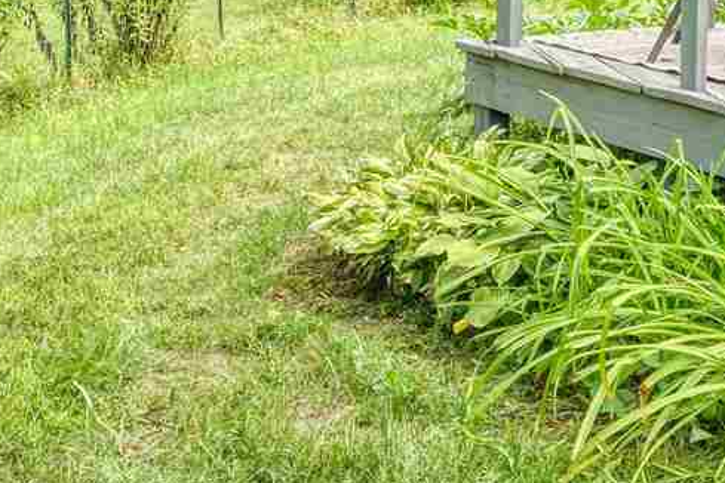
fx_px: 1772
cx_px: 688
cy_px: -221
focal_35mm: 88
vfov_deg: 14.6
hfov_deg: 22.4
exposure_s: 1/30
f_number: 8
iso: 100
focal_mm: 14
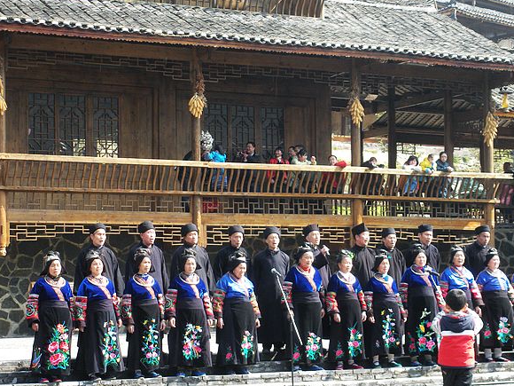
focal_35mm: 100
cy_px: 218
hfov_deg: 19.6
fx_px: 1485
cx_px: 286
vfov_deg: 14.8
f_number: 4.8
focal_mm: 14.2
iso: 126
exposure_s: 1/125
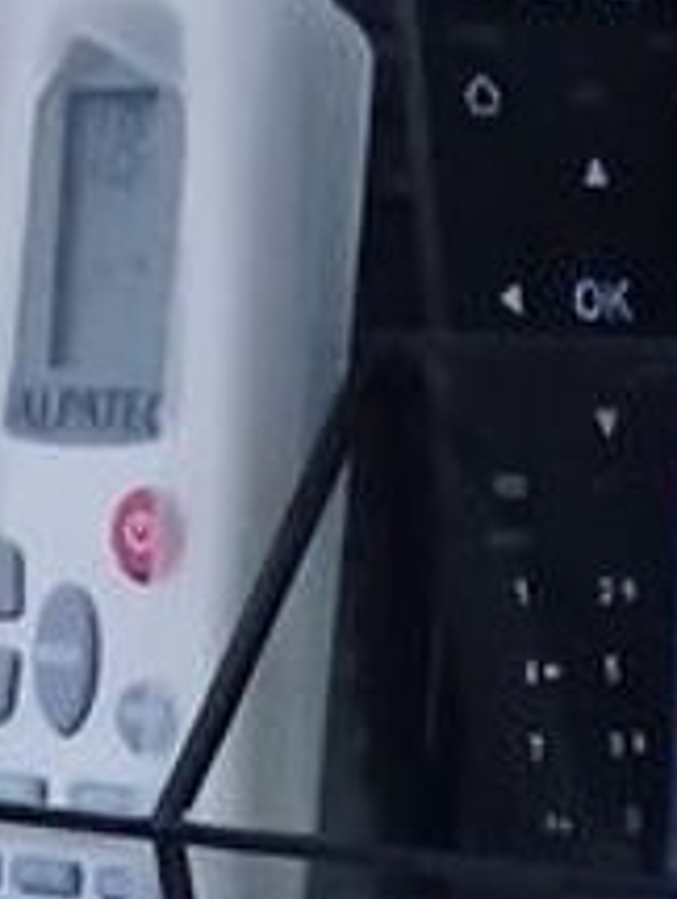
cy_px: 2411
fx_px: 2574
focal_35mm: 99
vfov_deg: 12.7
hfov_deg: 14.2
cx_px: 944
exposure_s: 1/25
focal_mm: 1.64
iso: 400
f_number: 2.2
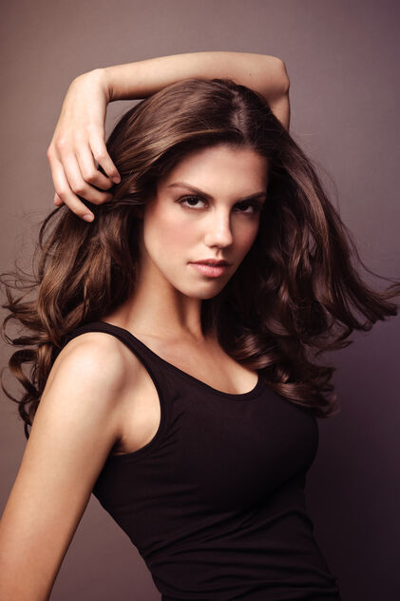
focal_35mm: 62
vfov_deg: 32.4
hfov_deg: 21.9
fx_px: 1034
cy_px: 300
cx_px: 200
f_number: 10
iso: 100
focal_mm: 62
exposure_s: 1/160
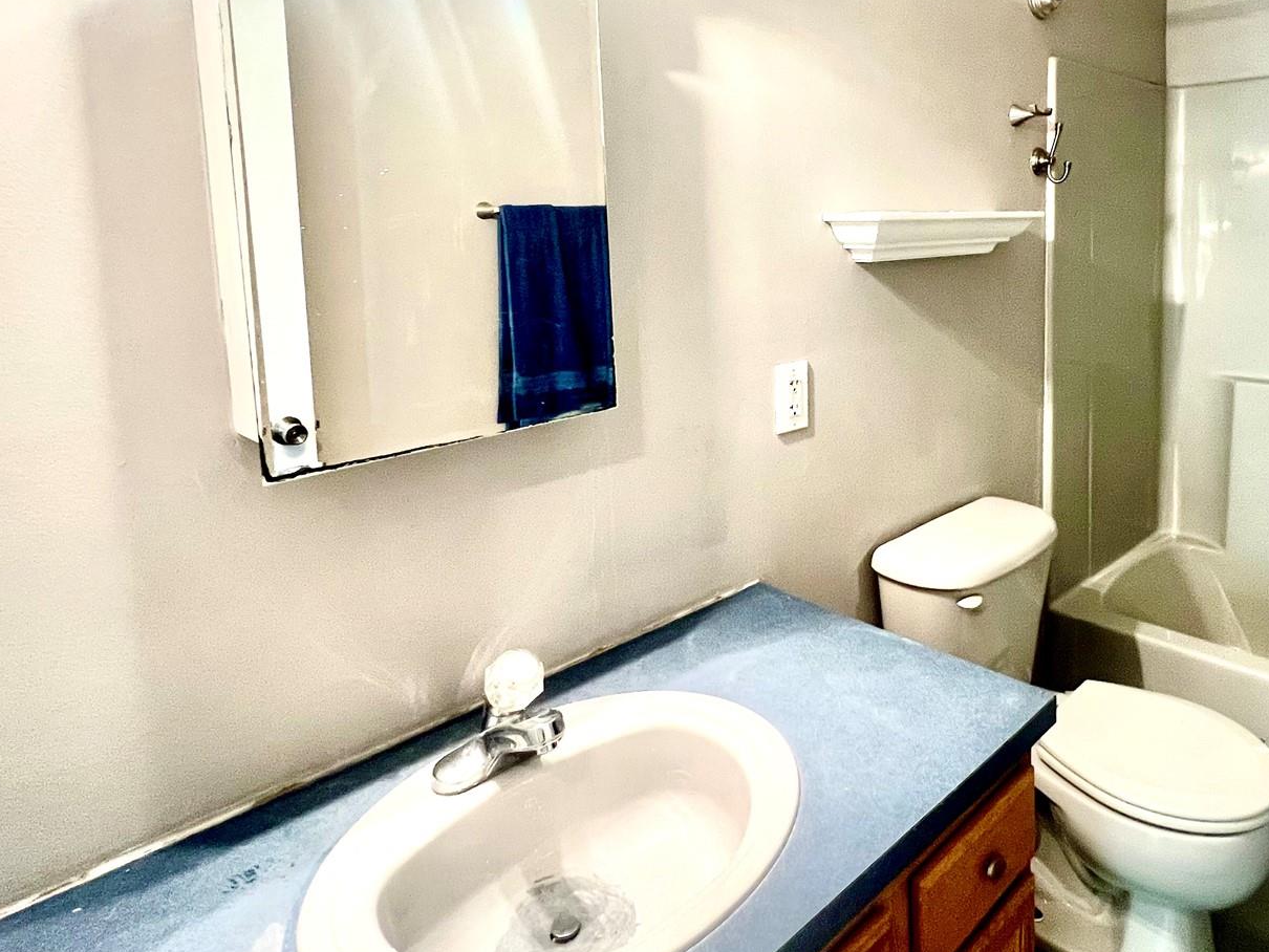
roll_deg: +1.9
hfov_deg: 74.2
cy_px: 309
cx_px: 839
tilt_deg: -6.1
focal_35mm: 22
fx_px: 807
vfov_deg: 59.5
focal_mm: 1.57
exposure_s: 1/60
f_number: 1.8
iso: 250
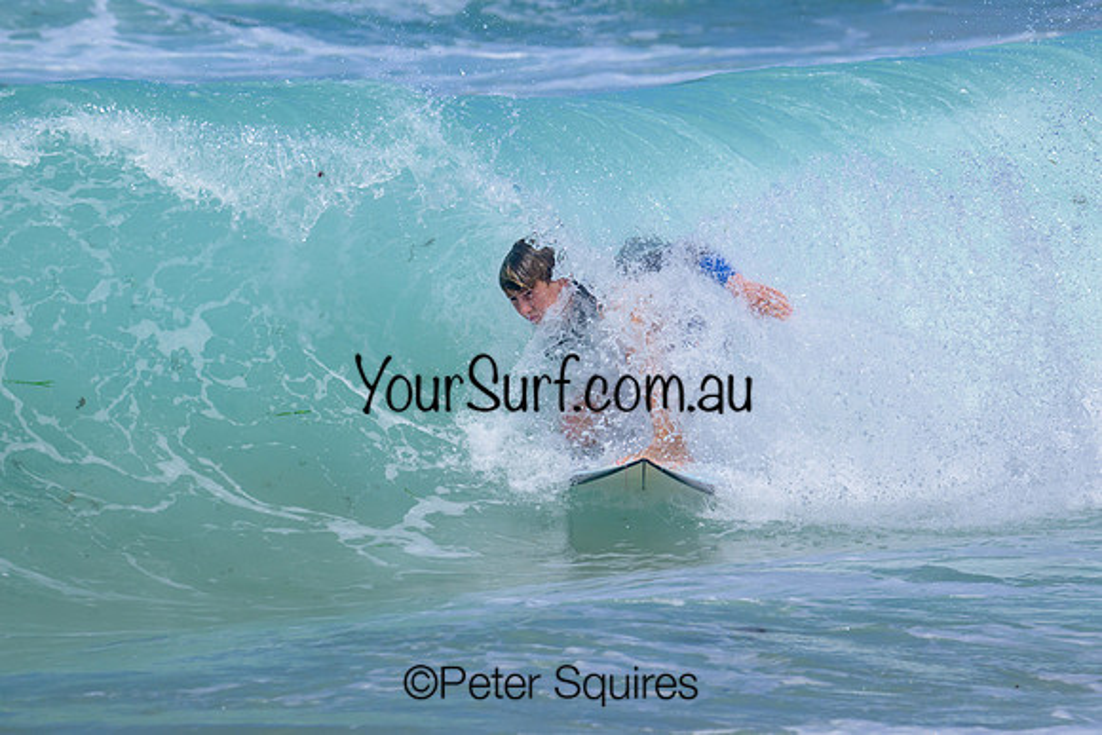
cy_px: 257
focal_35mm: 639
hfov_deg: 3.2
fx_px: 19571
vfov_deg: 2.2
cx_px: 749
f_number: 11
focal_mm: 470
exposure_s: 1/2000
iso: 560
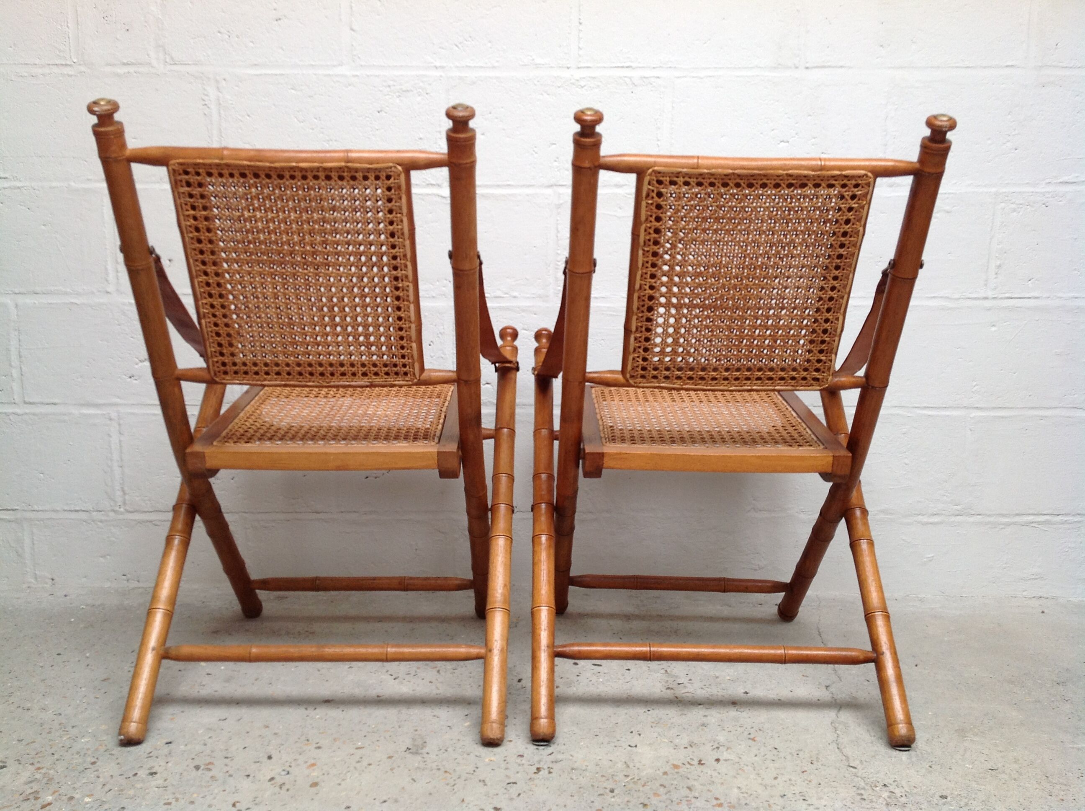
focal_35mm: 35
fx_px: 1095
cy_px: 406
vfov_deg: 40.6
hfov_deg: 52.7
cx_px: 542
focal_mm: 4.28
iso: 80
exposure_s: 1/30
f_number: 2.4
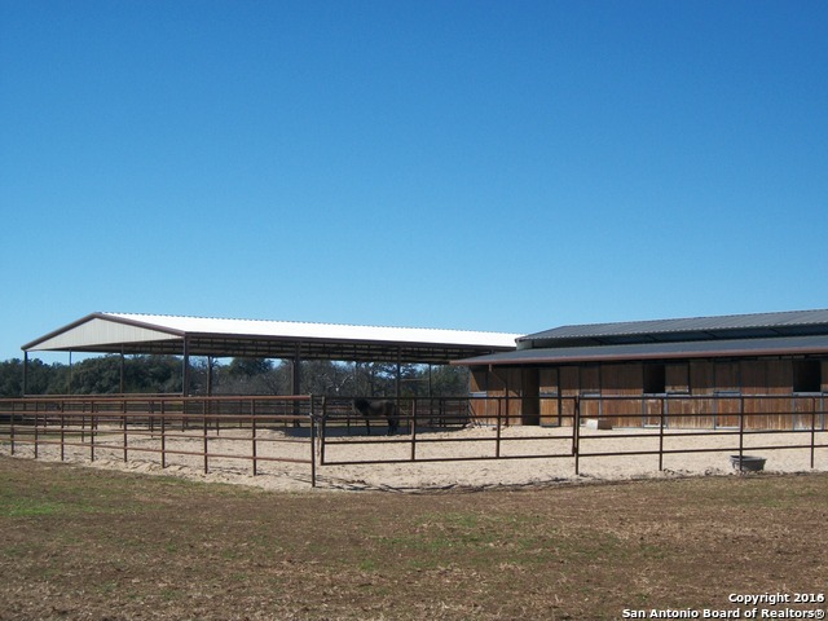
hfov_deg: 31.2
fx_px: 1483
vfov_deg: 23.7
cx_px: 414
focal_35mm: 62
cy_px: 310
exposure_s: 1/100
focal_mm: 11
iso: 80
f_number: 12.6
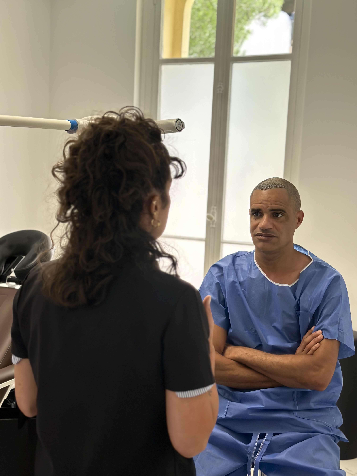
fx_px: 660
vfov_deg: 39.7
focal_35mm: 48
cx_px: 178
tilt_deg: -5.2
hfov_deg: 30.3
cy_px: 238
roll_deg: -2.4
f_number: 1.78
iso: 80
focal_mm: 6.86
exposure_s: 1/368
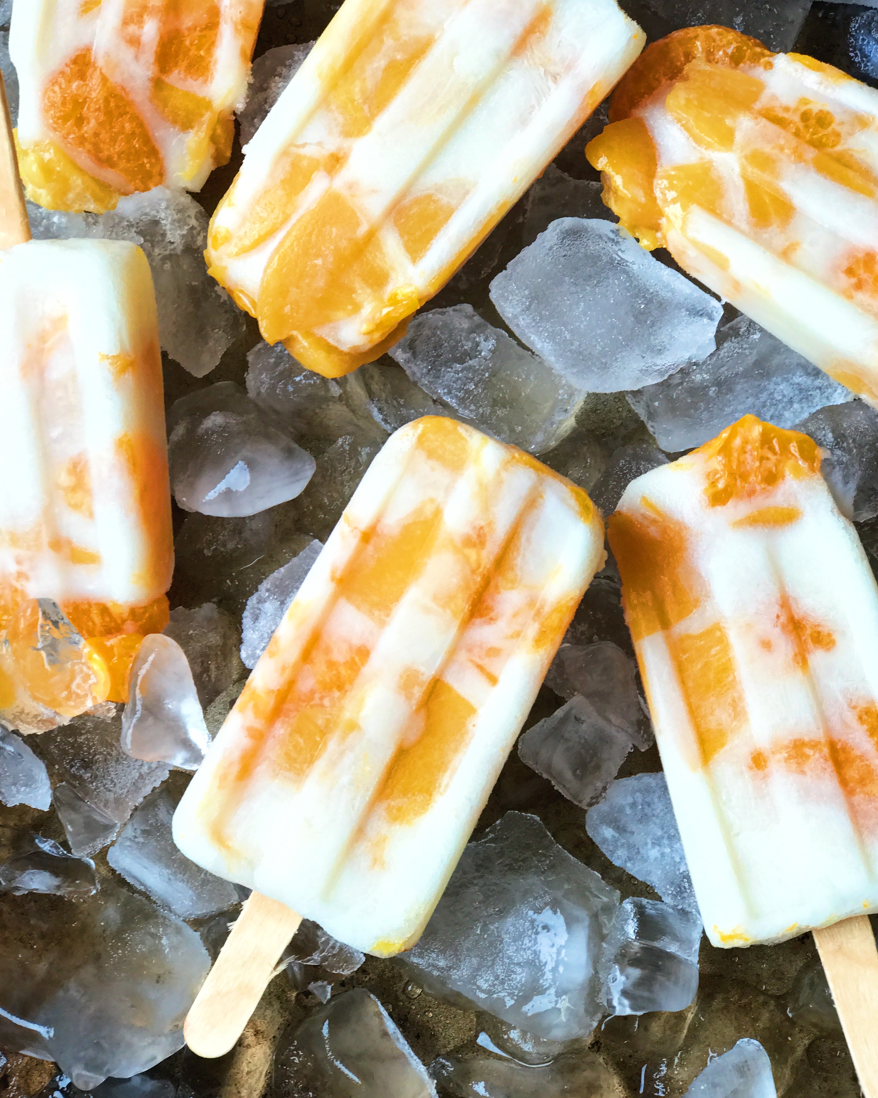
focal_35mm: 60
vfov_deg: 31.4
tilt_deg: -84.7
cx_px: 442
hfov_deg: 25.4
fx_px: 1949
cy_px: 572
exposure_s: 1/60
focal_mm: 6.6
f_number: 2.8
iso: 40
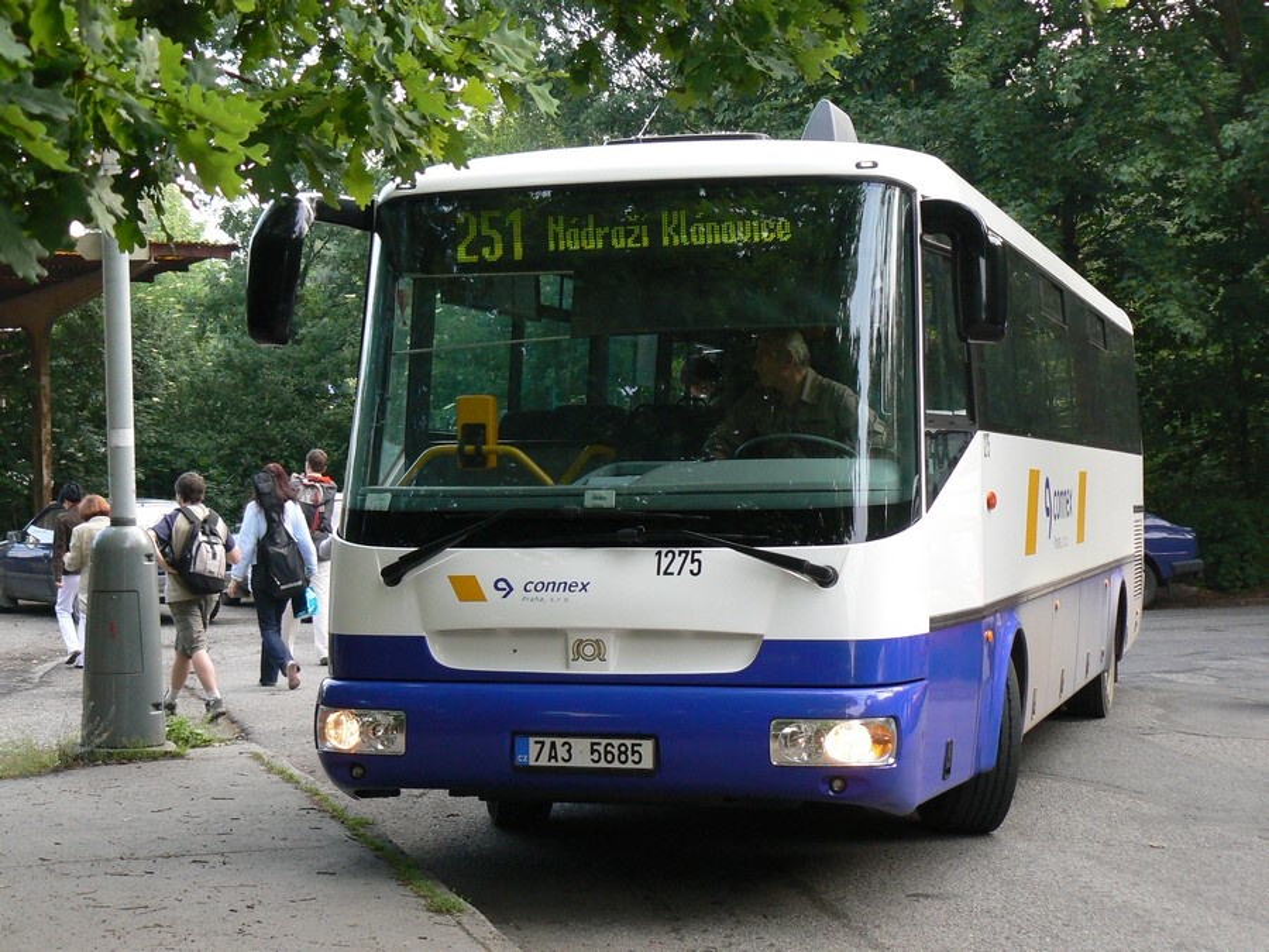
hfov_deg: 29.0
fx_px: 2456
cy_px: 476
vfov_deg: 21.9
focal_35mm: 67
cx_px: 634
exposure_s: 1/250
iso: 200
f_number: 3.2
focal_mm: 11.2
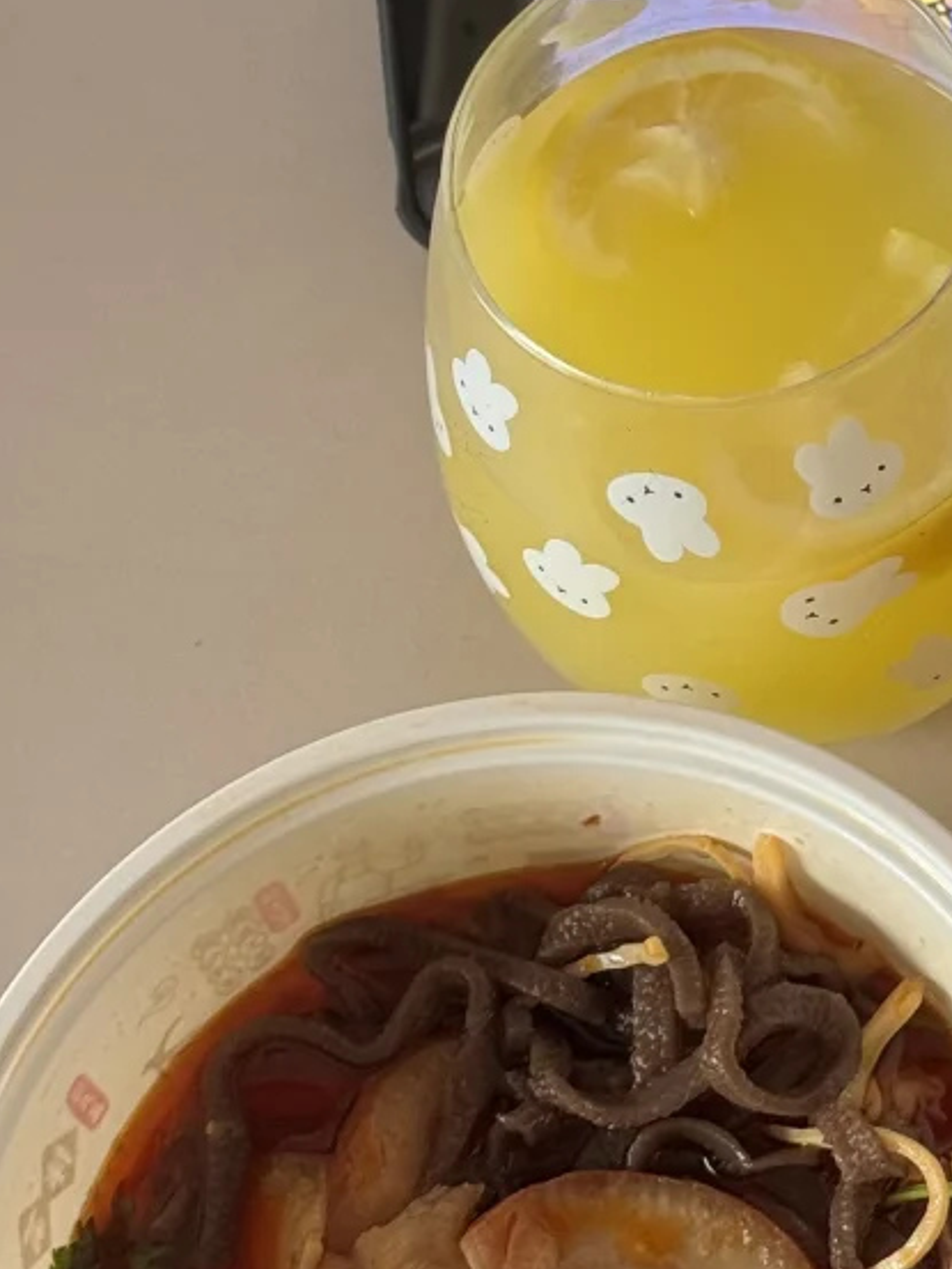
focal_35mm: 125
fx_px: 4582
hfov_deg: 11.6
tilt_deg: -63.4
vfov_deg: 15.8
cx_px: 1220
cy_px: 523
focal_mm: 6.76
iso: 100
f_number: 1.78
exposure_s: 1/99
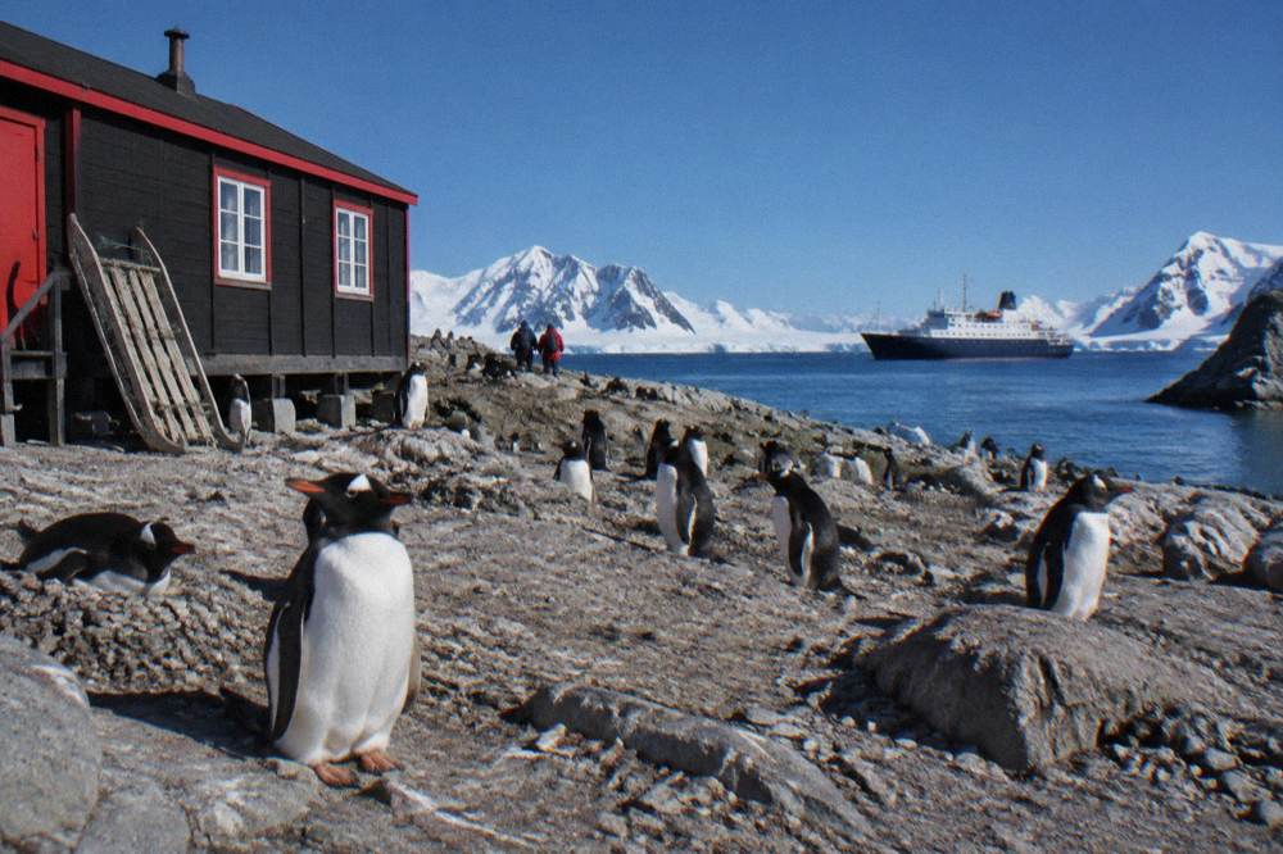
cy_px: 427
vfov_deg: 33.4
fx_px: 1425
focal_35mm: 40
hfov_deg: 48.5
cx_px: 642
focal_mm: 40
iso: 400
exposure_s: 1/200
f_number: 11
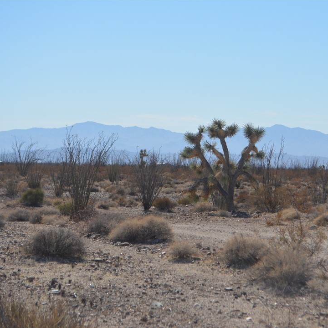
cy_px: 164
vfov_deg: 16.5
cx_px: 224
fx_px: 1132
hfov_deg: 16.4
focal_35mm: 106
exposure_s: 1/2000
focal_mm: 55
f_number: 8
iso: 400
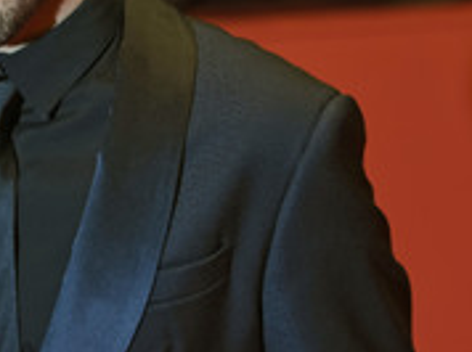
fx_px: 4875
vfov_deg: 4.1
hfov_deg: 5.5
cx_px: -73
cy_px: -11
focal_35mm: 358
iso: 400
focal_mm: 98
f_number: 3.5
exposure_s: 1/320
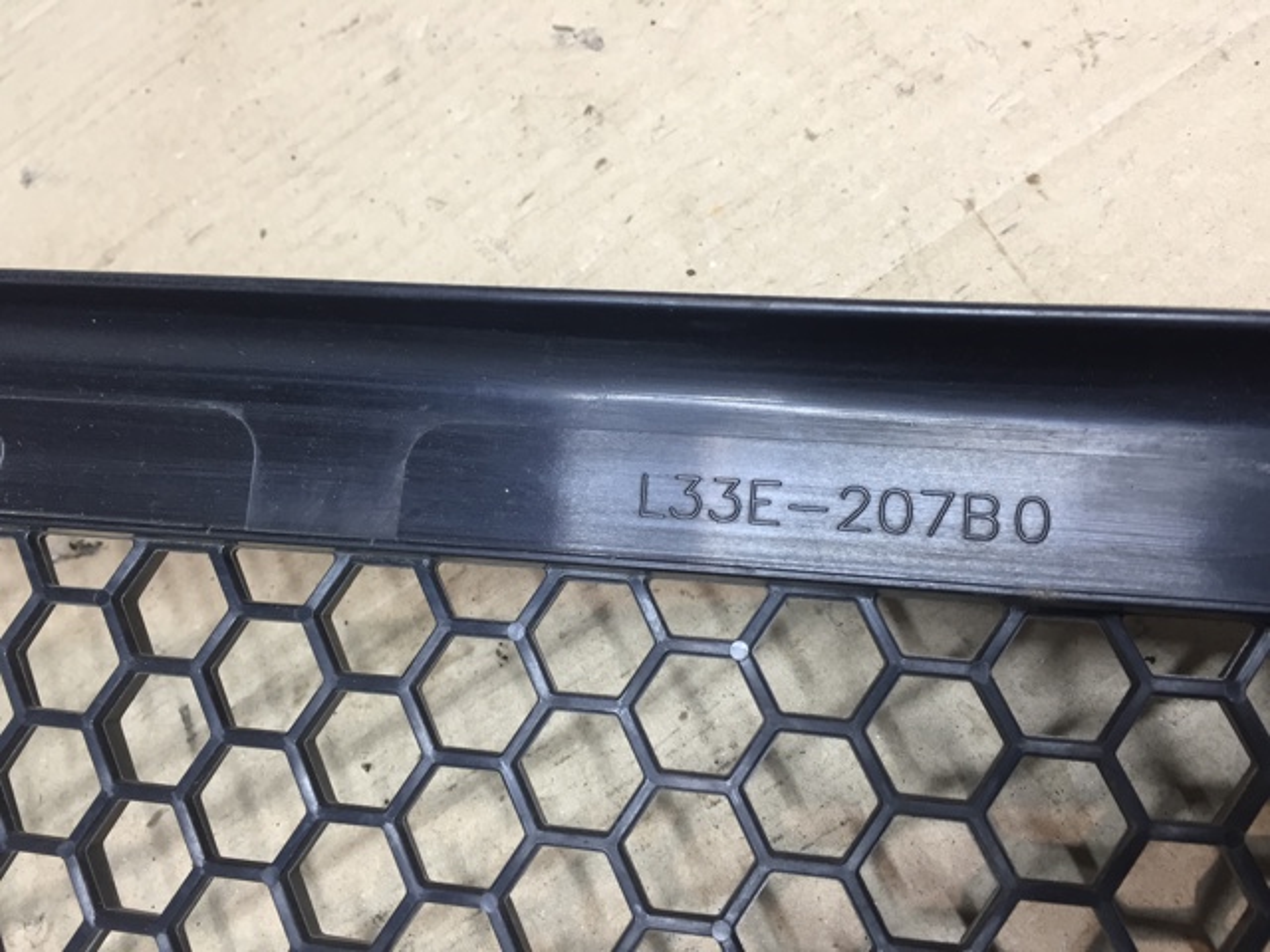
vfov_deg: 48.2
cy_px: 476
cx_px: 635
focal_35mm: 29
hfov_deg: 61.7
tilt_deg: -62.7
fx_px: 1064
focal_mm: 4.15
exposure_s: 1/33
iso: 80
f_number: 2.2
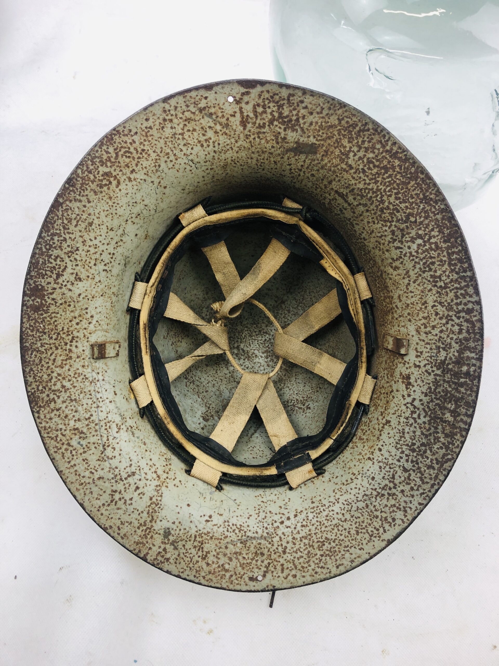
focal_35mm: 28
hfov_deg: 49.7
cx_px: 250
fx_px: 538
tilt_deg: -65.1
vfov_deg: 63.4
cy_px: 333
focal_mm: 3.99
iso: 32
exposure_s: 1/50
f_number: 1.8
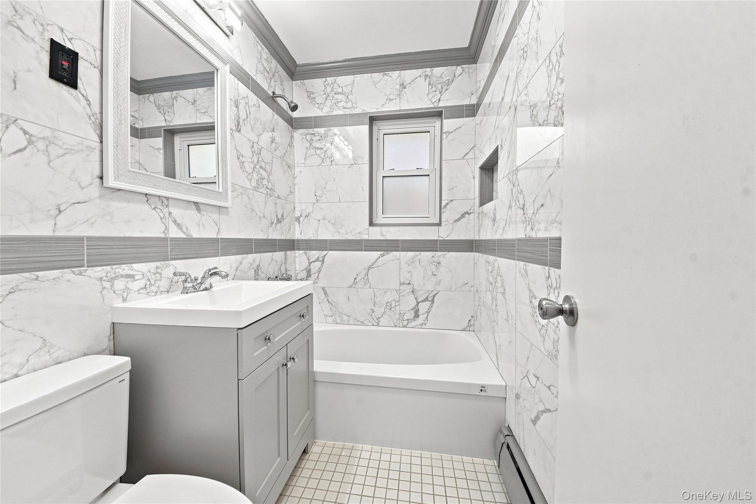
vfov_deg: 90.0
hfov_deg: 112.6
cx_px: 378
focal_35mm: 12
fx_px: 252
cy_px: 252
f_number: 9
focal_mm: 8
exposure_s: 1/800
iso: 400
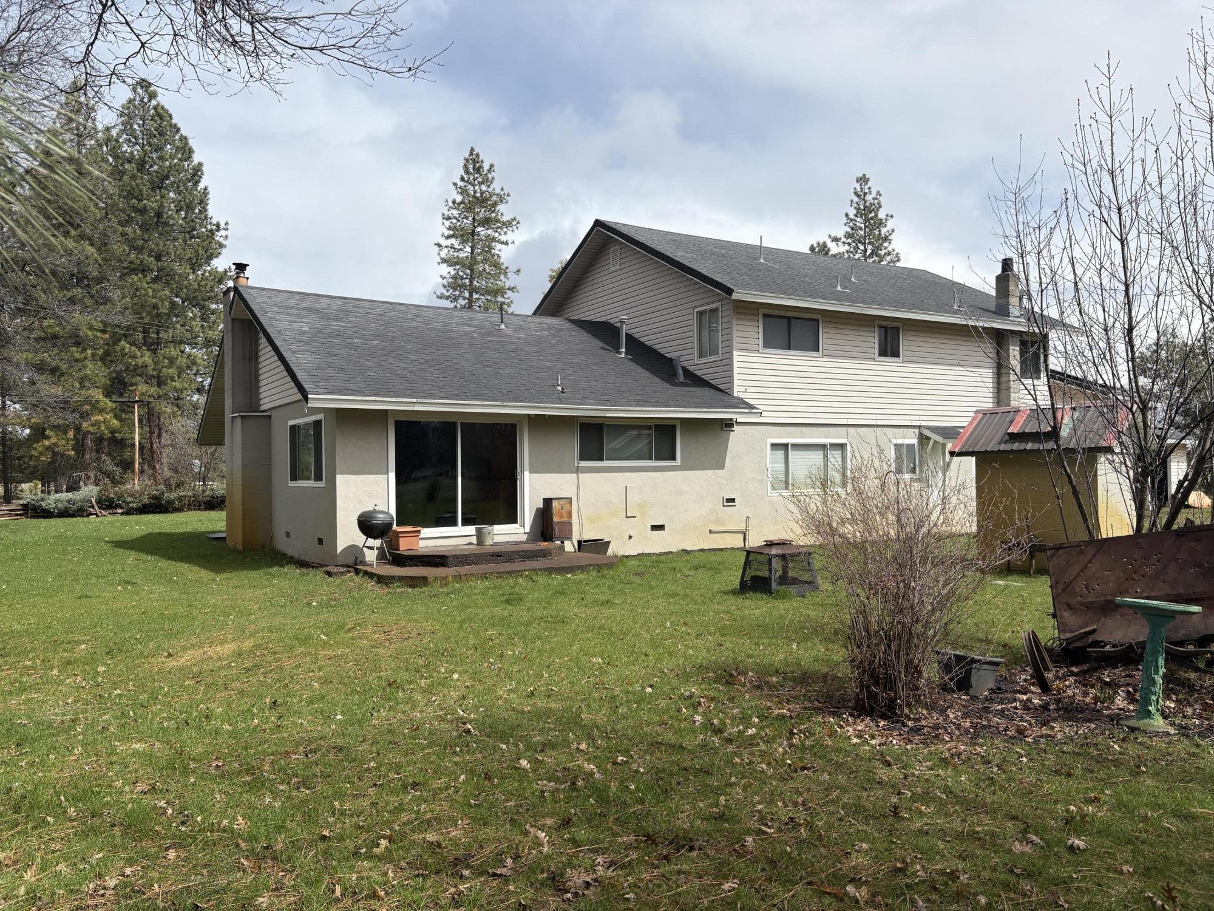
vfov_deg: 53.1
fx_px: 912
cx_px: 607
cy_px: 456
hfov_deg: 67.3
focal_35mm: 26
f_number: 1.6
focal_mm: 5.96
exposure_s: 1/4950
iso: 50
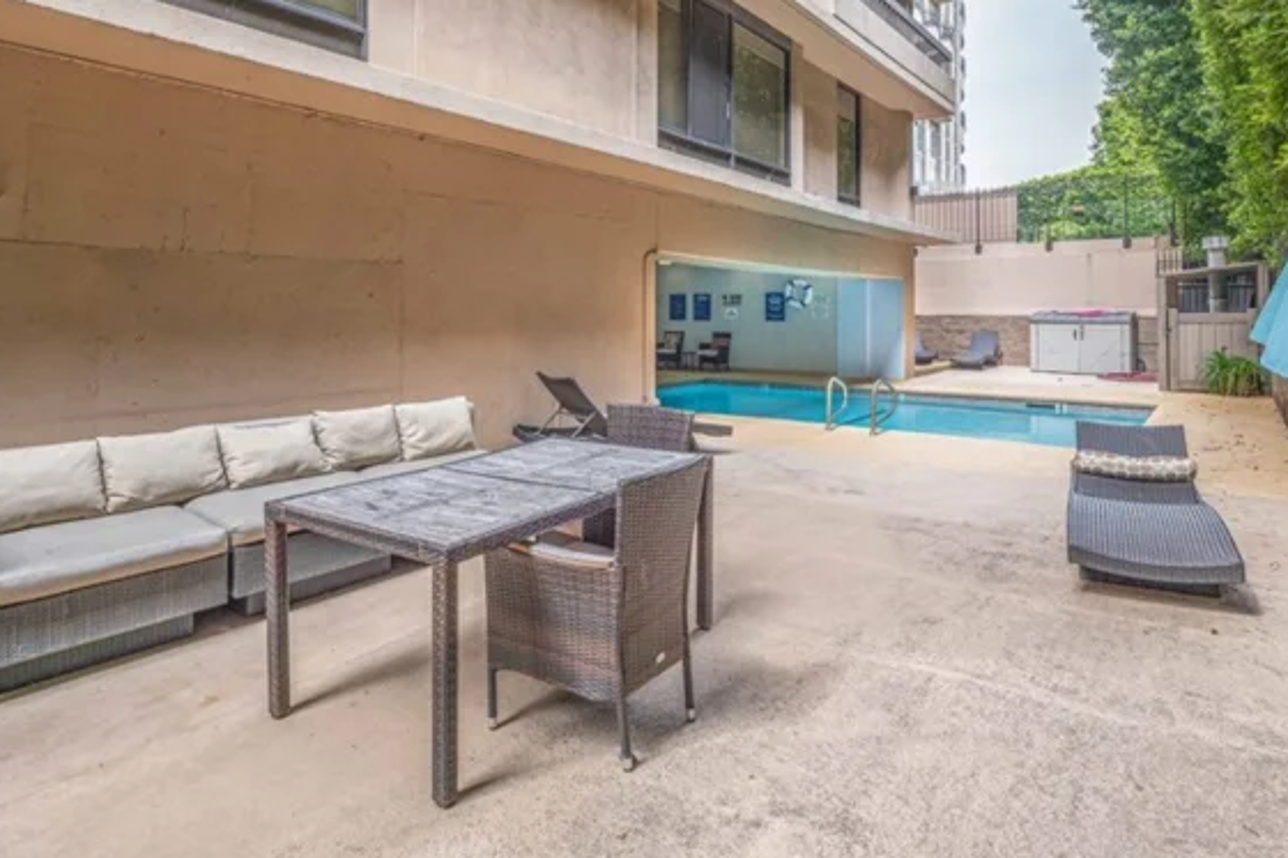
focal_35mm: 21
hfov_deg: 81.1
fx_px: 751
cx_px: 603
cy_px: 294
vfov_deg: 58.3
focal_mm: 14
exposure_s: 1/30
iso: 100
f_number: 10
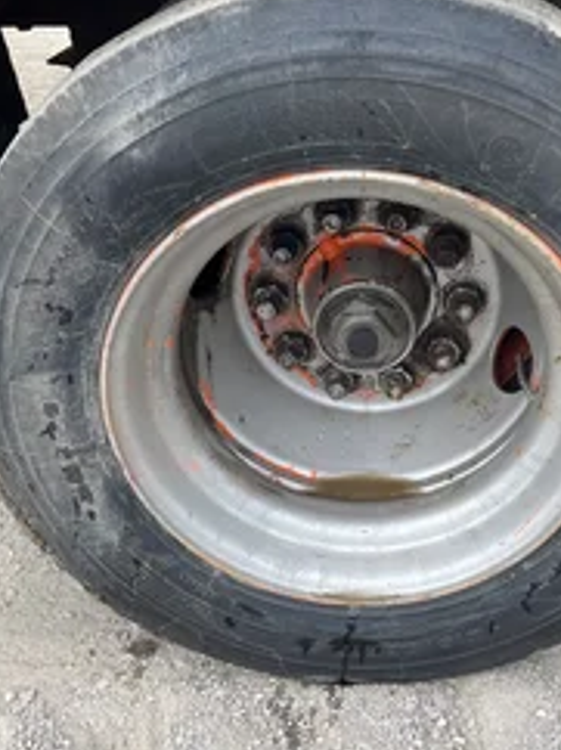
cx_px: 366
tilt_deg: -30.9
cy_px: 316
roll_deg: +1.4
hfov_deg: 33.3
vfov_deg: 43.8
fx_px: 931
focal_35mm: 43
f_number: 1.6
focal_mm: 5.1
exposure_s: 1/787
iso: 50
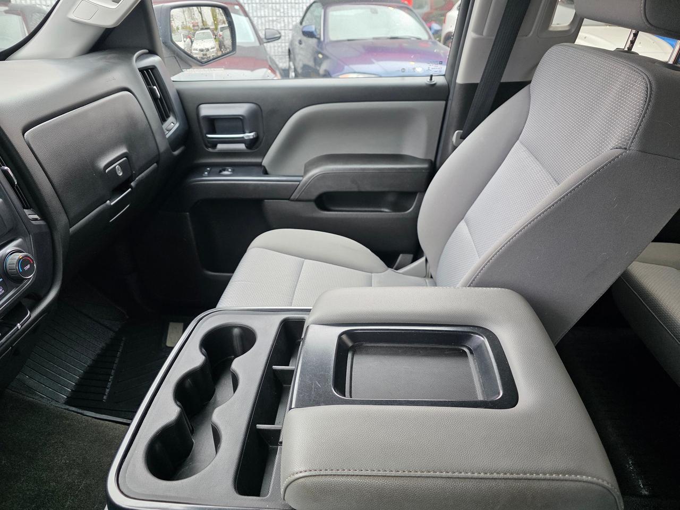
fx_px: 452
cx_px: 340
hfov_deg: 73.9
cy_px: 255
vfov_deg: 58.9
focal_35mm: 23
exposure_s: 1/180
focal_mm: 6.3
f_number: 1.7
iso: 160
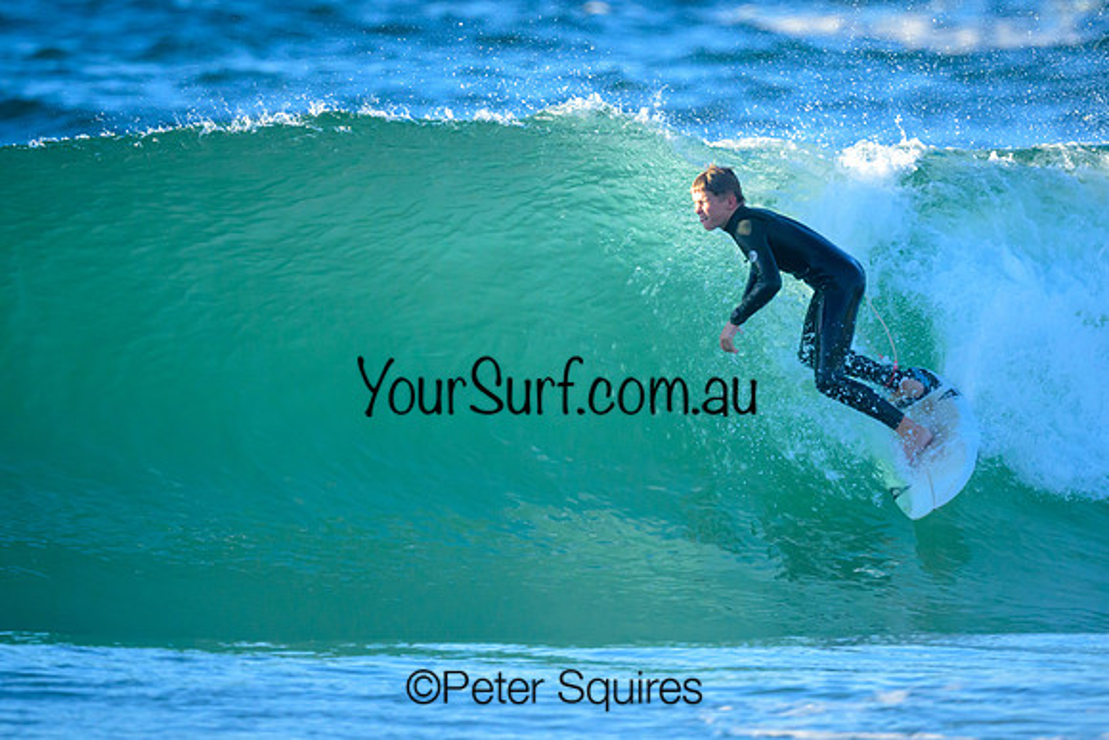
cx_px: 584
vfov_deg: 1.3
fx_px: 32654
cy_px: 312
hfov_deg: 1.9
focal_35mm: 1060
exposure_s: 1/2000
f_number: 6.3
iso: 1250
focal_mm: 800
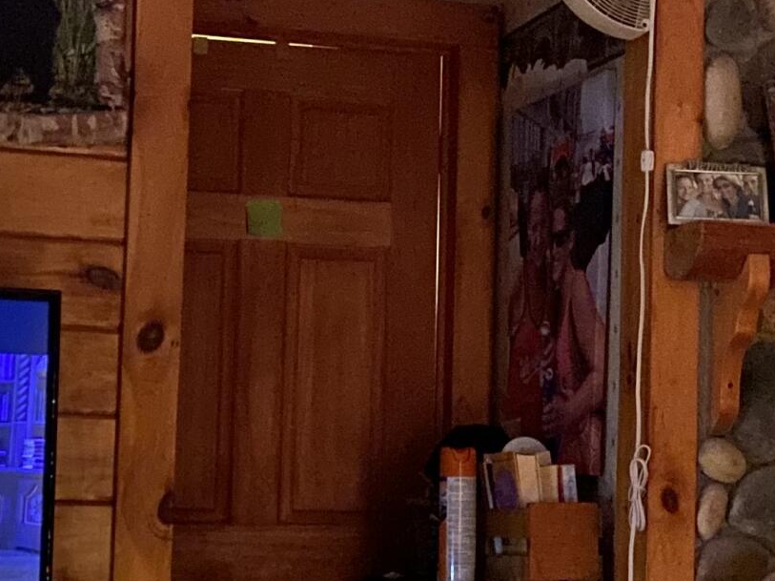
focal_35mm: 96
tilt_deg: +3.8
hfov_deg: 20.3
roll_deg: -0.7
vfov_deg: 15.4
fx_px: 2148
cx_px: 592
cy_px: 322
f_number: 1.8
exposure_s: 1/8
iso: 800
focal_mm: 4.25
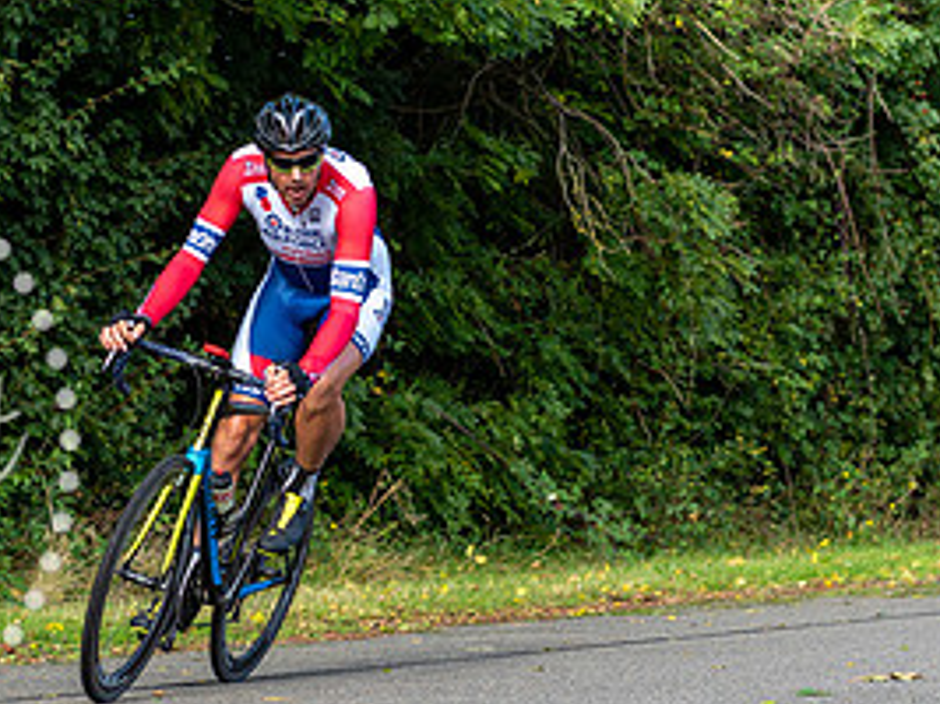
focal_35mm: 138
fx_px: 3746
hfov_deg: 14.3
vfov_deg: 10.7
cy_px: 266
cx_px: 296
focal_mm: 66
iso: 200
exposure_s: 1/500
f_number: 3.5
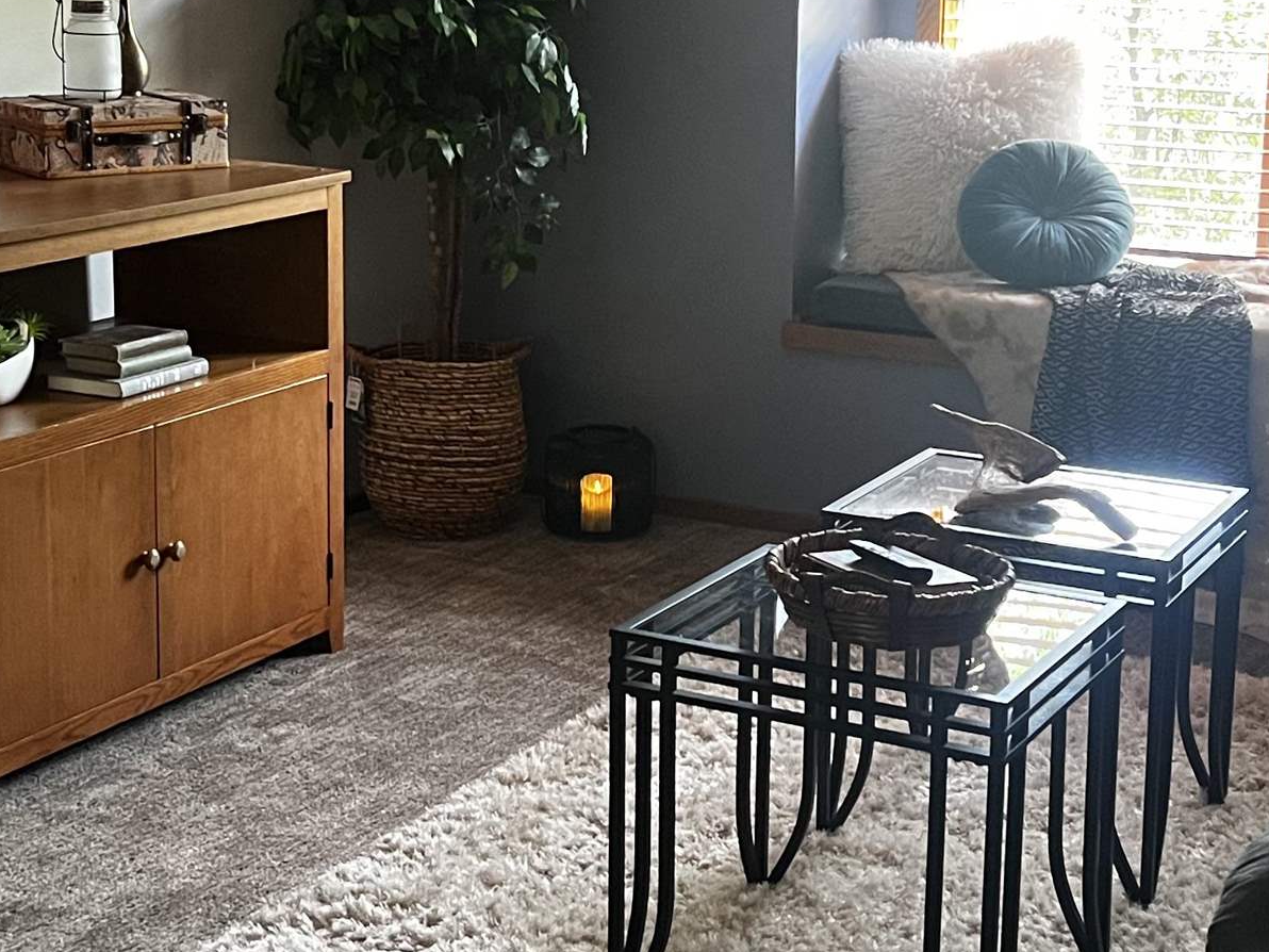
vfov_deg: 21.9
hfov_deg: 29.0
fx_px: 2456
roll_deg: -1.2
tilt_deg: -11.8
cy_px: 326
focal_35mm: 67
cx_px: 659
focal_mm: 5.7
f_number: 1.5
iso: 500
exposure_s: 1/60
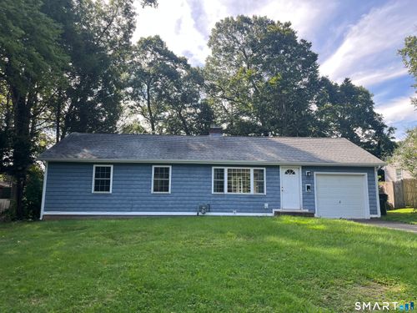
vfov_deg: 53.1
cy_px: 156
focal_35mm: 26
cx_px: 208
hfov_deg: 67.3
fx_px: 313
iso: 50
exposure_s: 1/574
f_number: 1.6
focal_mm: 5.1
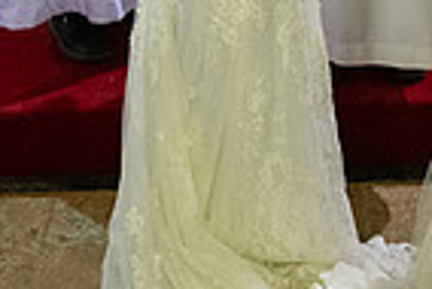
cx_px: 414
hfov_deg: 17.6
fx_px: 1369
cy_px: -236
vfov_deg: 11.2
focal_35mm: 114
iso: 1250
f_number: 3.5
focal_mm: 28
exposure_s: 1/160
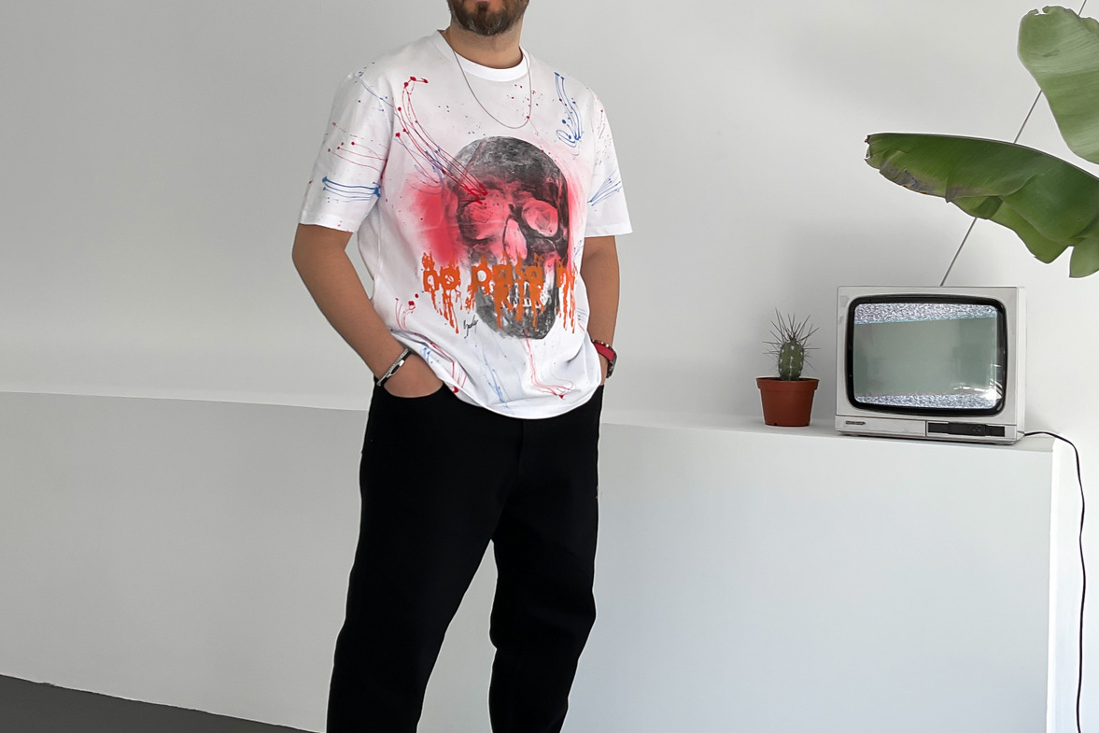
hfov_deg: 47.4
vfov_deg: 32.6
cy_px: 313
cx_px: 555
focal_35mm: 41
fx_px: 1252
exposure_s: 1/150
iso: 16
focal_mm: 3
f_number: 1.8
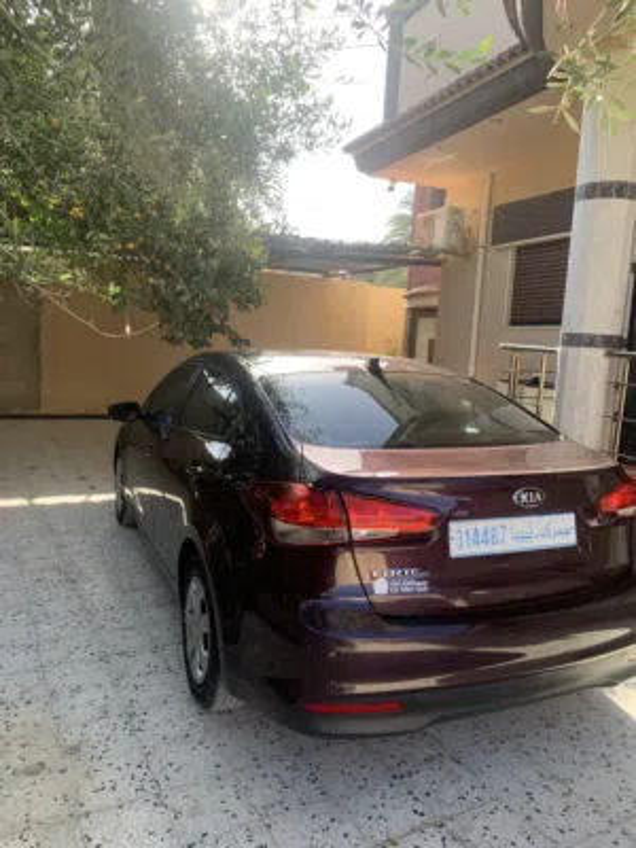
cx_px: 318
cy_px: 424
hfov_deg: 53.1
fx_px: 637
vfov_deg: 67.3
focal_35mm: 26
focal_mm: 4.25
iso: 25
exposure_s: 1/334
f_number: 1.8
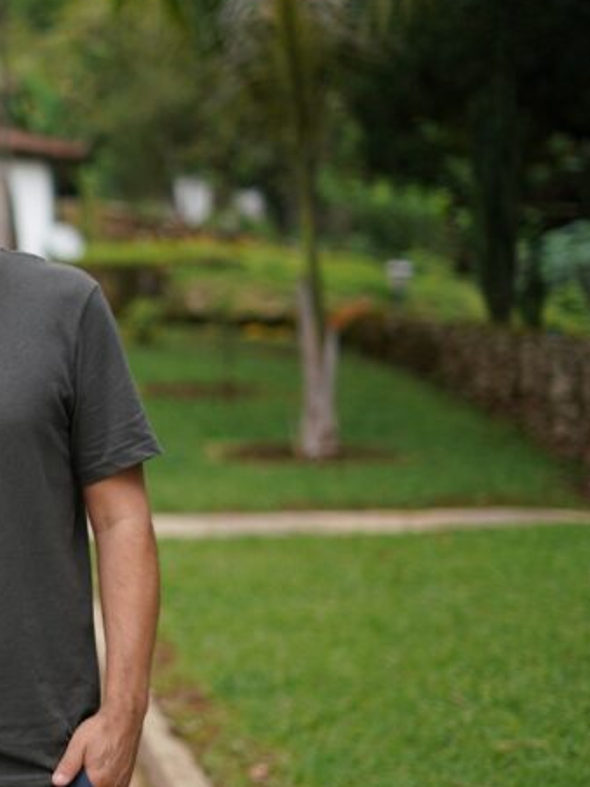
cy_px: 373
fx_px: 2477
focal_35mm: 109
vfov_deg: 18.0
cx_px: -261
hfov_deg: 12.9
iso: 200
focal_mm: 50
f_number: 2
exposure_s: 1/2500
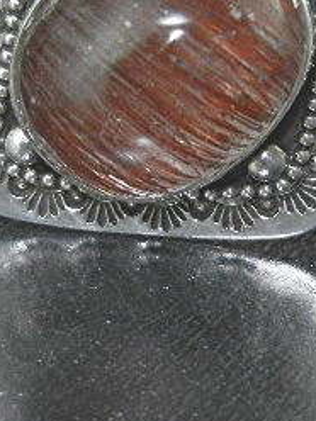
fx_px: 2422
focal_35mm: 199
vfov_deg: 9.9
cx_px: 158
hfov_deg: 7.5
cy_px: 93
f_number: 8.6
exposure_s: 1/30
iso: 800
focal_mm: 13.9
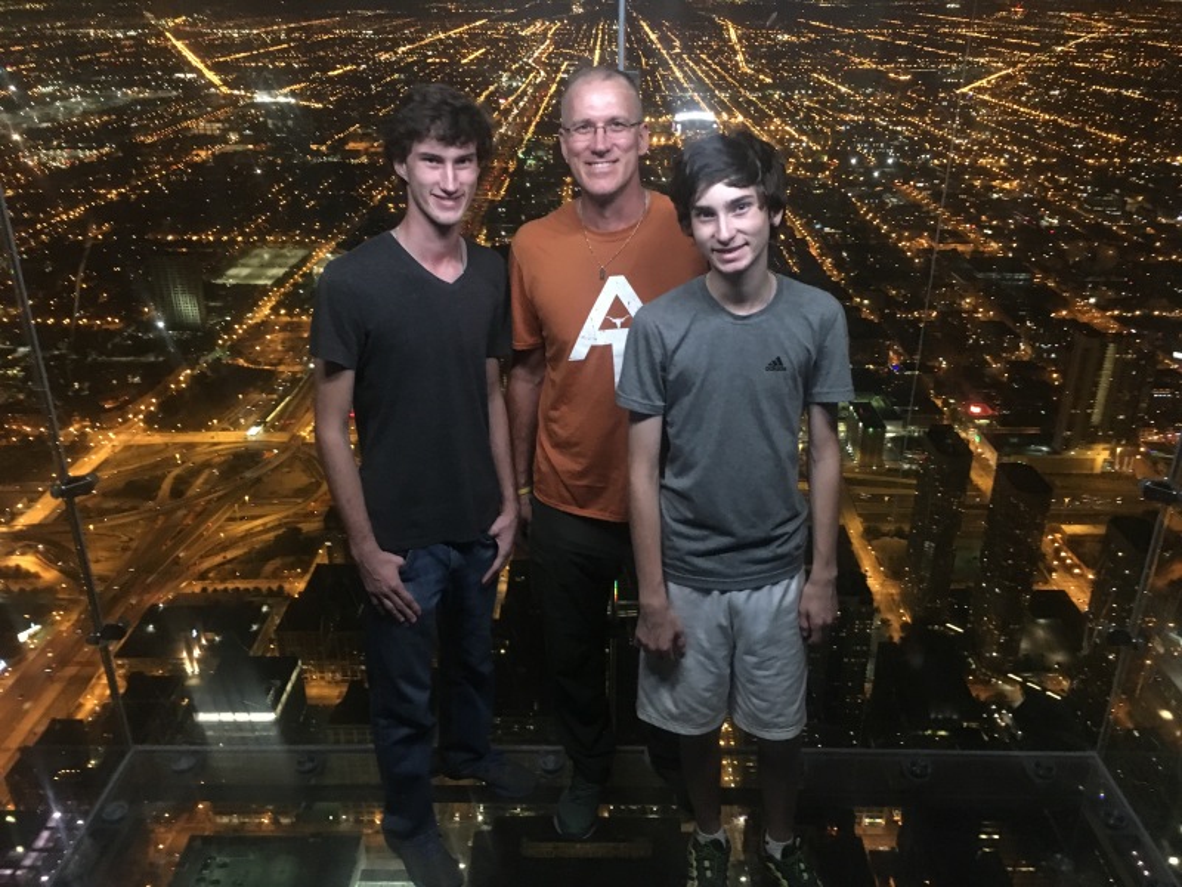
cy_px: 444
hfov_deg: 61.7
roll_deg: +0.9
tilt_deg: -24.7
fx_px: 990
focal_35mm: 29
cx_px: 591
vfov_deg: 48.2
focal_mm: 4.15
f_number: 2.2
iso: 400
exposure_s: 1/15
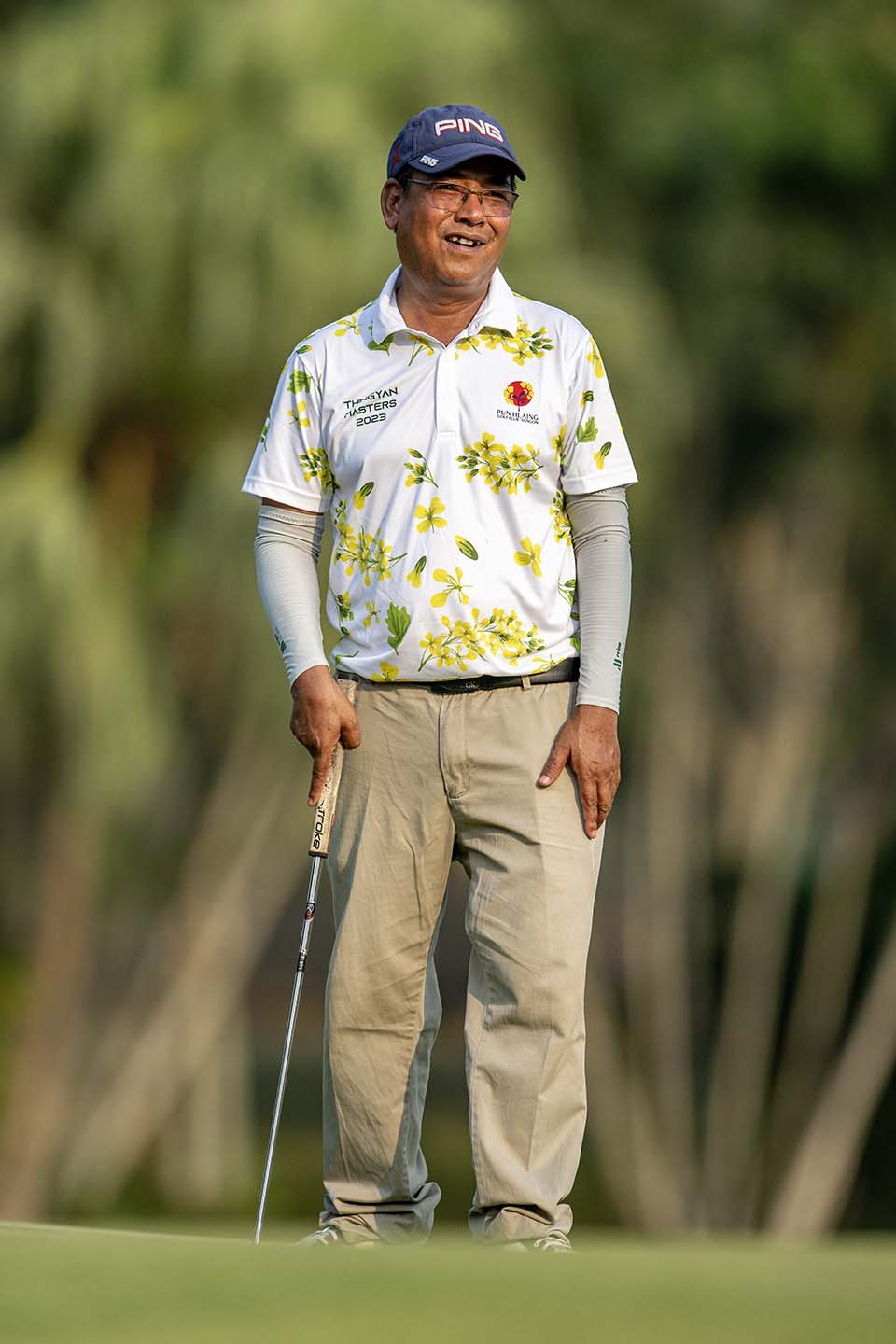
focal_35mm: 400
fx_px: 14932
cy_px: 672
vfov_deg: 5.2
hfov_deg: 3.4
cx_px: 448
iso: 360
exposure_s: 1/2500
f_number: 2.8
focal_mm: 400
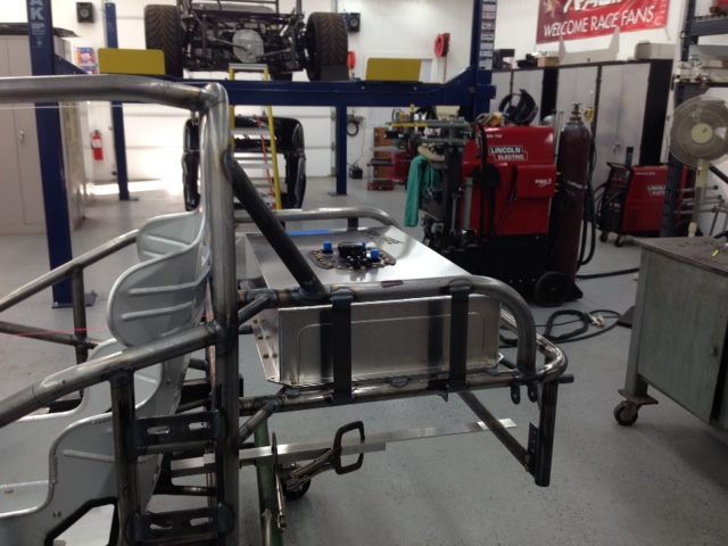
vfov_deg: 42.9
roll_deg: +0.8
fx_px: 694
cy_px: 273
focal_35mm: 33
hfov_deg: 55.4
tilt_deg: -15.2
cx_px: 364
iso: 64
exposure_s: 1/60
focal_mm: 4.12
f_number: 2.4
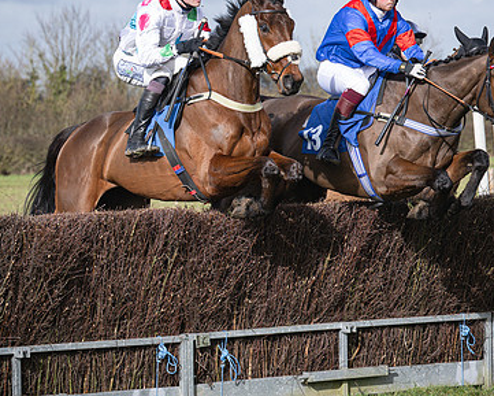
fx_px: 3188
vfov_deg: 7.1
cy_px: 169
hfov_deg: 8.9
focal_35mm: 218
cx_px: 229
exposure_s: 1/4000
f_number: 4
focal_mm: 85
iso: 400
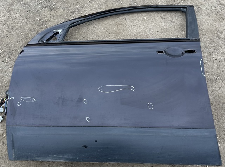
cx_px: 112
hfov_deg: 71.8
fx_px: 156
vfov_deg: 56.6
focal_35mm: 24
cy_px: 84
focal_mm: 6.86
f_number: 1.78
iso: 125
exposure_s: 1/121
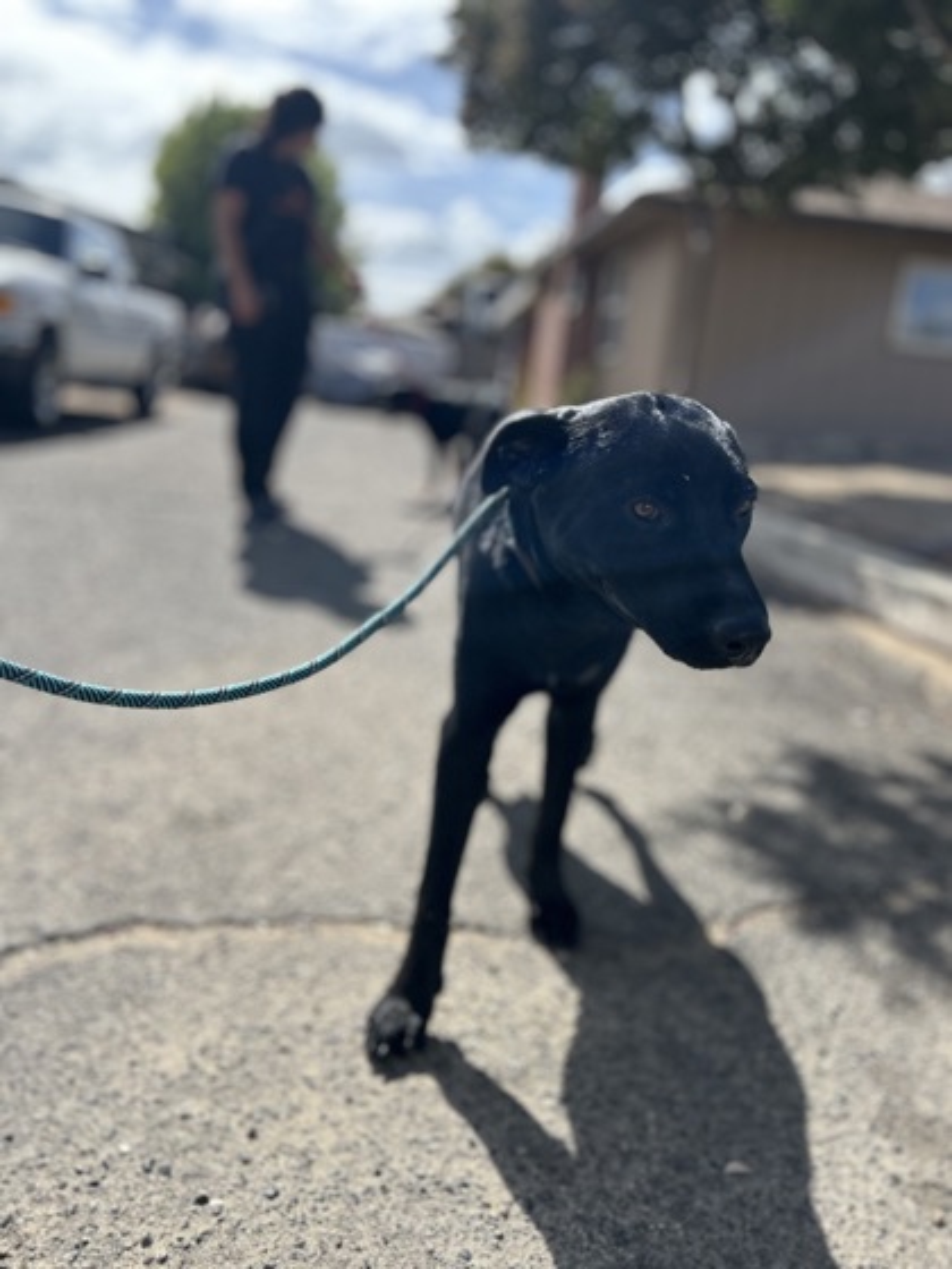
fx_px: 953
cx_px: 476
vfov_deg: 67.3
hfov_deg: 53.1
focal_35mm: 26
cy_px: 634
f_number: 1.5
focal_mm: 5.7
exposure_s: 1/2353
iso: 50
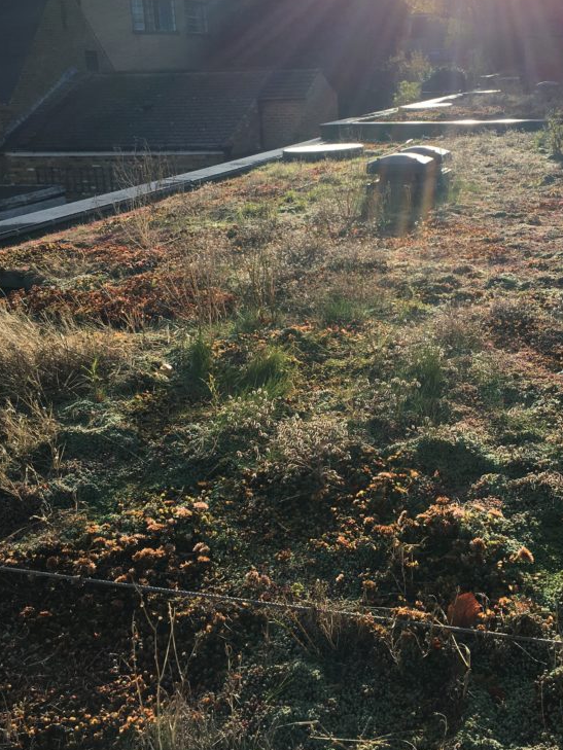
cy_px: 323
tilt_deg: -18.4
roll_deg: +2.3
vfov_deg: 45.6
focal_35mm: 41
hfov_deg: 34.8
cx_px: 376
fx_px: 889
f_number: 2.2
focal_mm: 4.15
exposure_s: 1/950
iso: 25
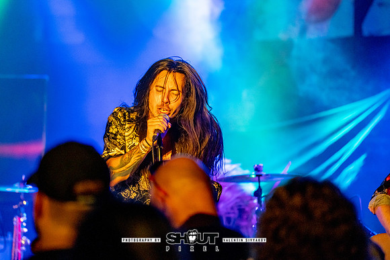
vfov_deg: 7.6
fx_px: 1950
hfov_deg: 11.4
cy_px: 130
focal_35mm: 180
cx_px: 195
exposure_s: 1/160
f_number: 2.8
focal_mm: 180
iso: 2000
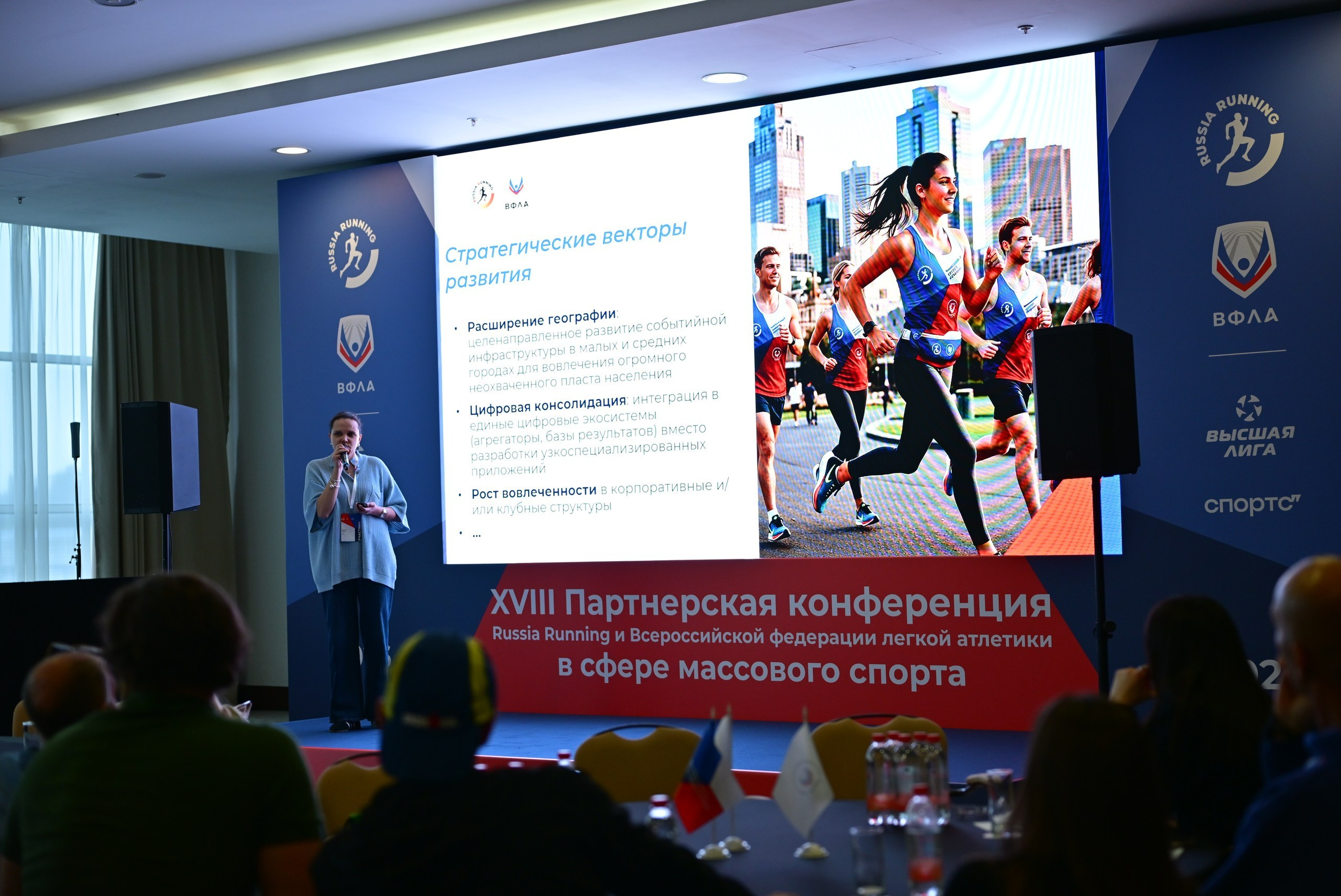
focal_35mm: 56
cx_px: 670
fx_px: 2087
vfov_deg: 24.2
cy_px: 448
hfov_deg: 35.6
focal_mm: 56
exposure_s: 1/200
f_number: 2.4
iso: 1000
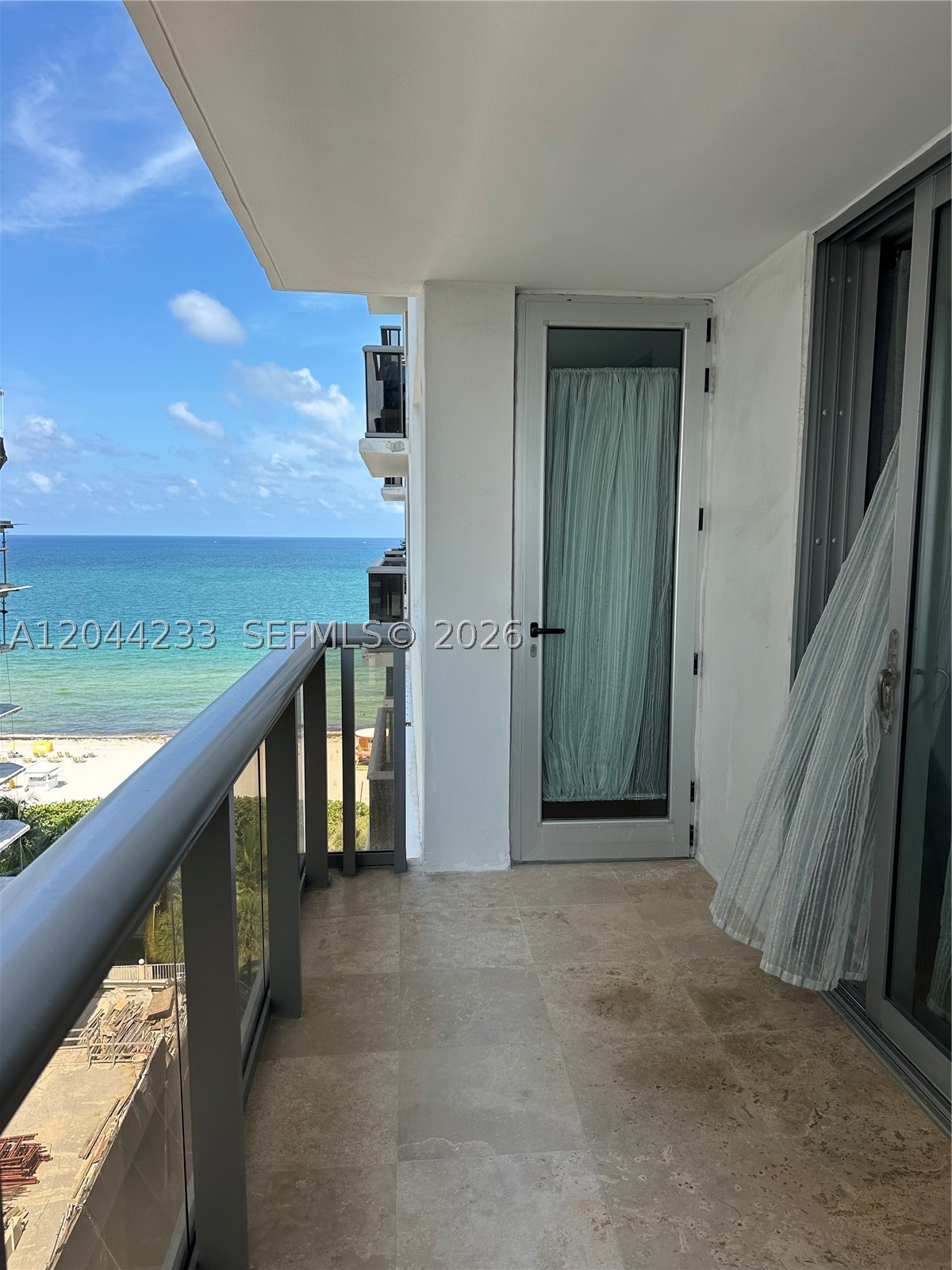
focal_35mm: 24
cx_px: 476
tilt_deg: -5.8
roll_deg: -0.7
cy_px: 635
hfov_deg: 56.8
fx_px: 880
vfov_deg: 71.6
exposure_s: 1/1587
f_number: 1.78
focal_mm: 6.86
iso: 80
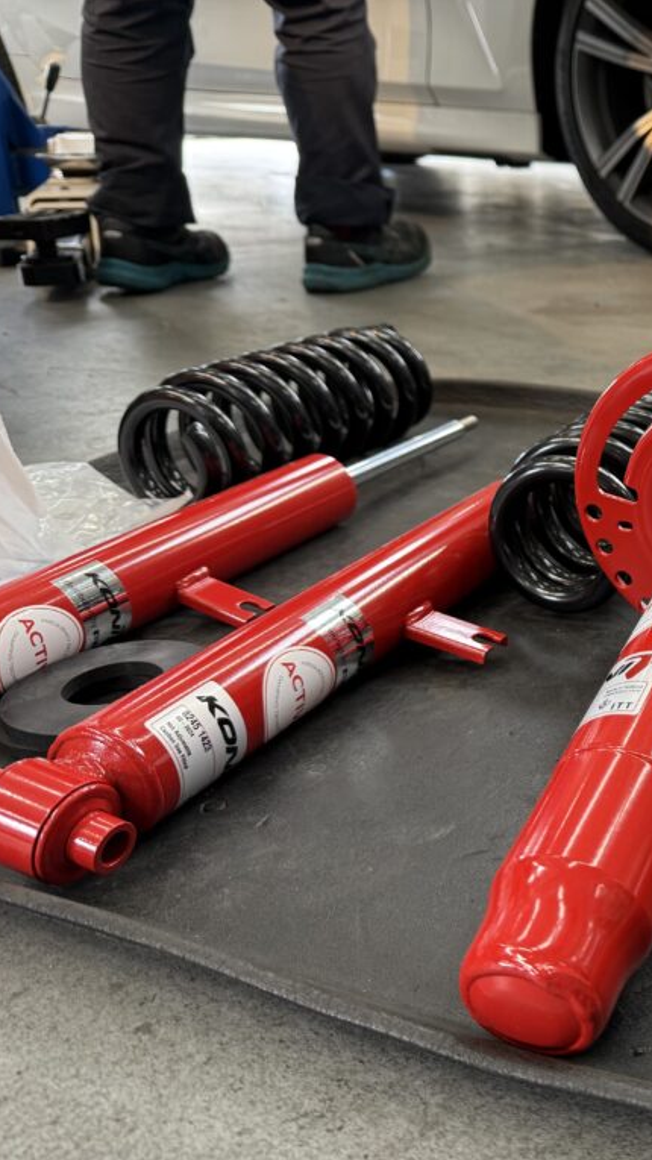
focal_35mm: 35
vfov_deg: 56.6
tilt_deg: -23.5
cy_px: 579
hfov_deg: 29.9
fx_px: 1076
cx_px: 738
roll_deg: -1.1
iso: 100
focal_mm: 6.76
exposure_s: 1/60
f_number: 1.78
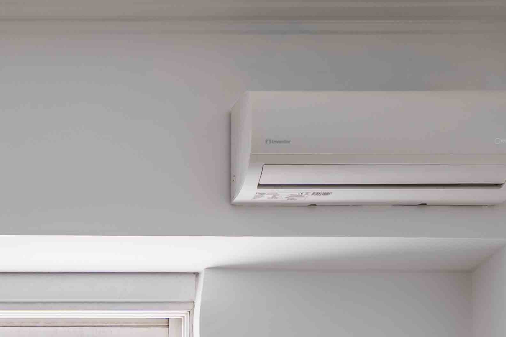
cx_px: -80
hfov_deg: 22.5
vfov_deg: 13.9
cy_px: 657
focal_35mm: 84
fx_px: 1181
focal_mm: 19
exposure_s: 1/60
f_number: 11
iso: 100
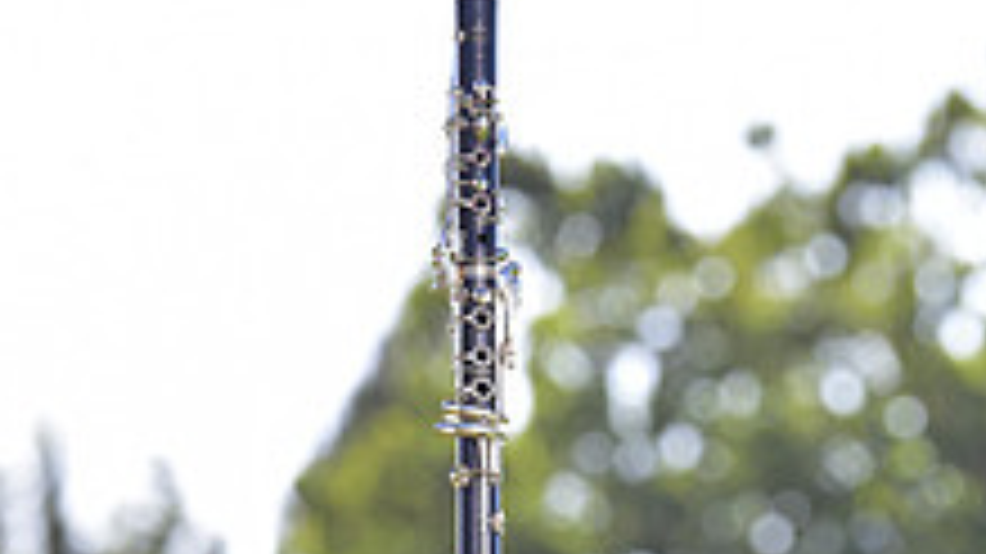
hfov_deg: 5.8
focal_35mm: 374
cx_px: 493
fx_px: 9775
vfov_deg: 3.2
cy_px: 838
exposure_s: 1/250
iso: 100
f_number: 4.5
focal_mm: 135
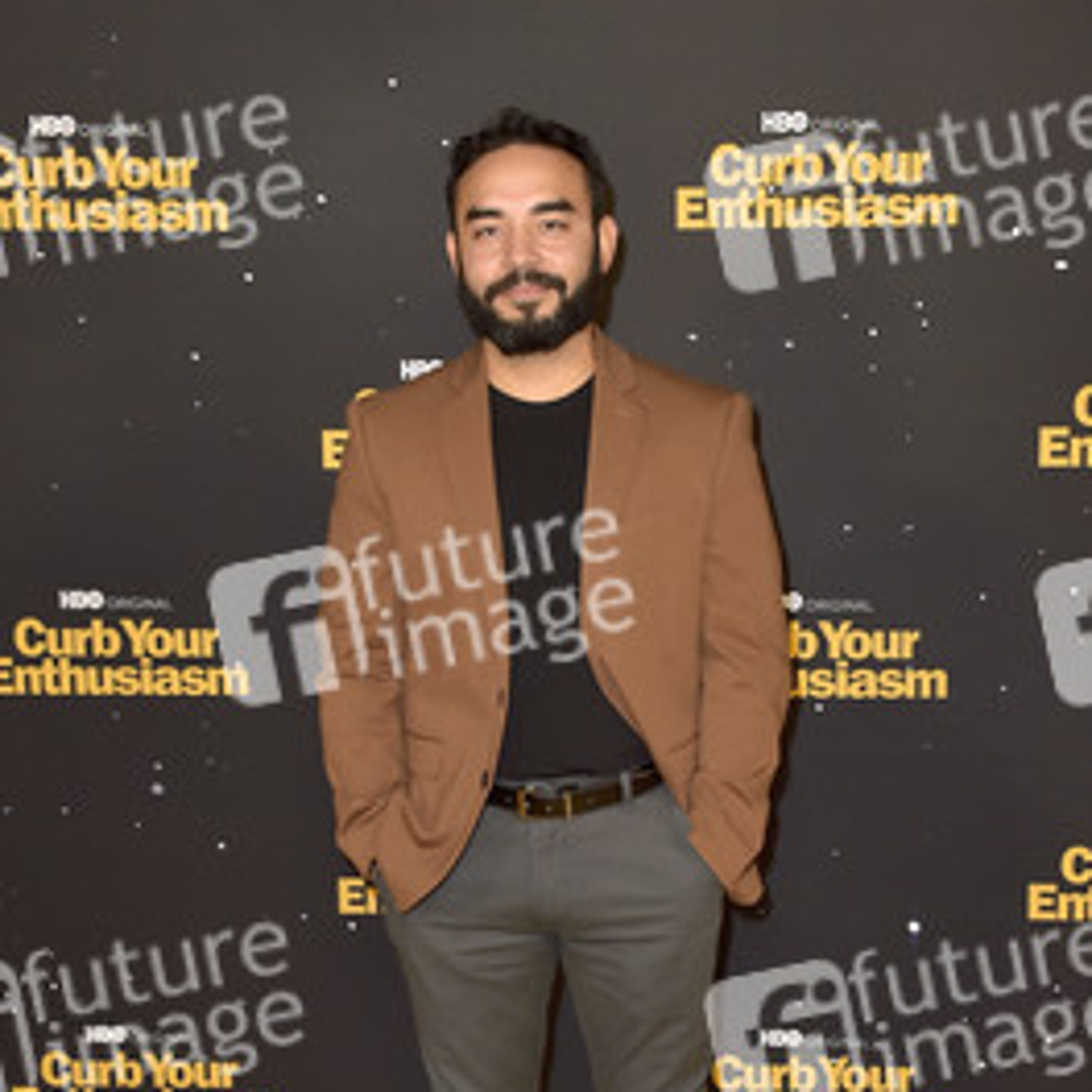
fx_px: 2070
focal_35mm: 58
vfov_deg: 29.1
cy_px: 815
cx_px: 544
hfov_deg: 29.6
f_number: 7.1
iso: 320
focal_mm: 45
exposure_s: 1/250
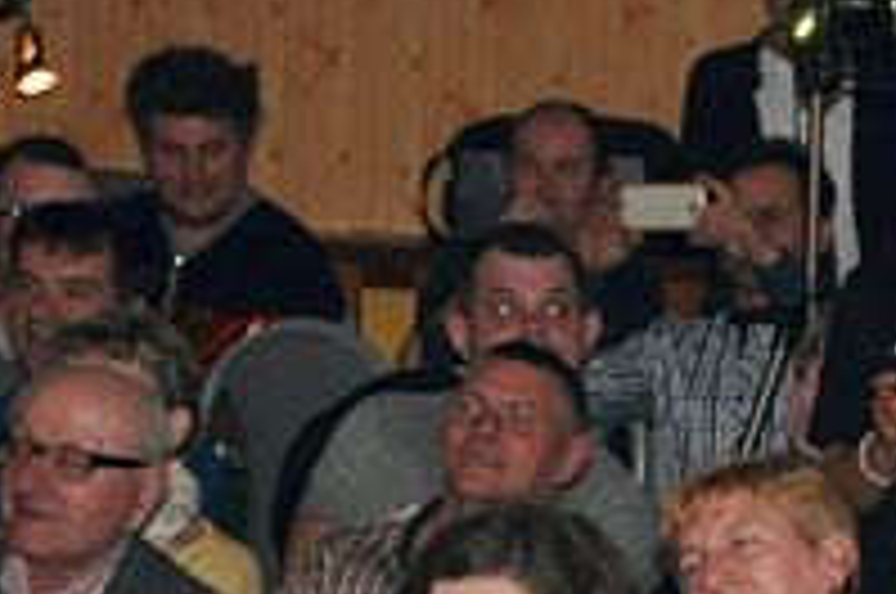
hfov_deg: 7.1
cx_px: 1225
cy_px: 731
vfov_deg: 4.7
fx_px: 7160
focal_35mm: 288
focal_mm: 45
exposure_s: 1/60
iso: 1000
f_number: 4.8
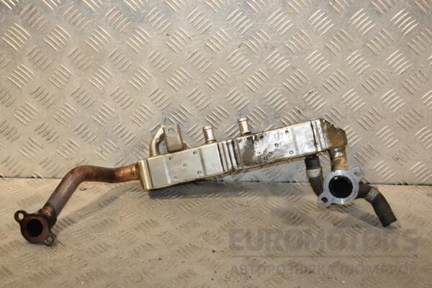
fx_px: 720
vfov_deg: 22.6
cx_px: 216
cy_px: 144
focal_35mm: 60
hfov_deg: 33.4
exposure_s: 1/200
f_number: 5.6
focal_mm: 40
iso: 800
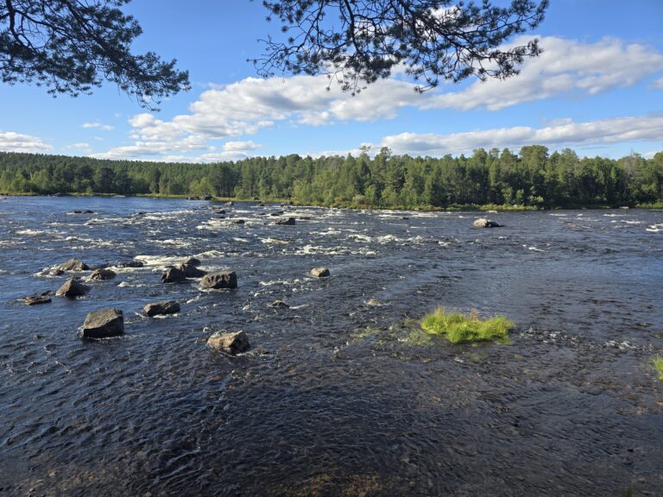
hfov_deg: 73.9
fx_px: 441
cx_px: 332
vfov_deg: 58.9
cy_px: 248
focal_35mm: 23
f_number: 1.7
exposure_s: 1/479
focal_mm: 6.3
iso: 12
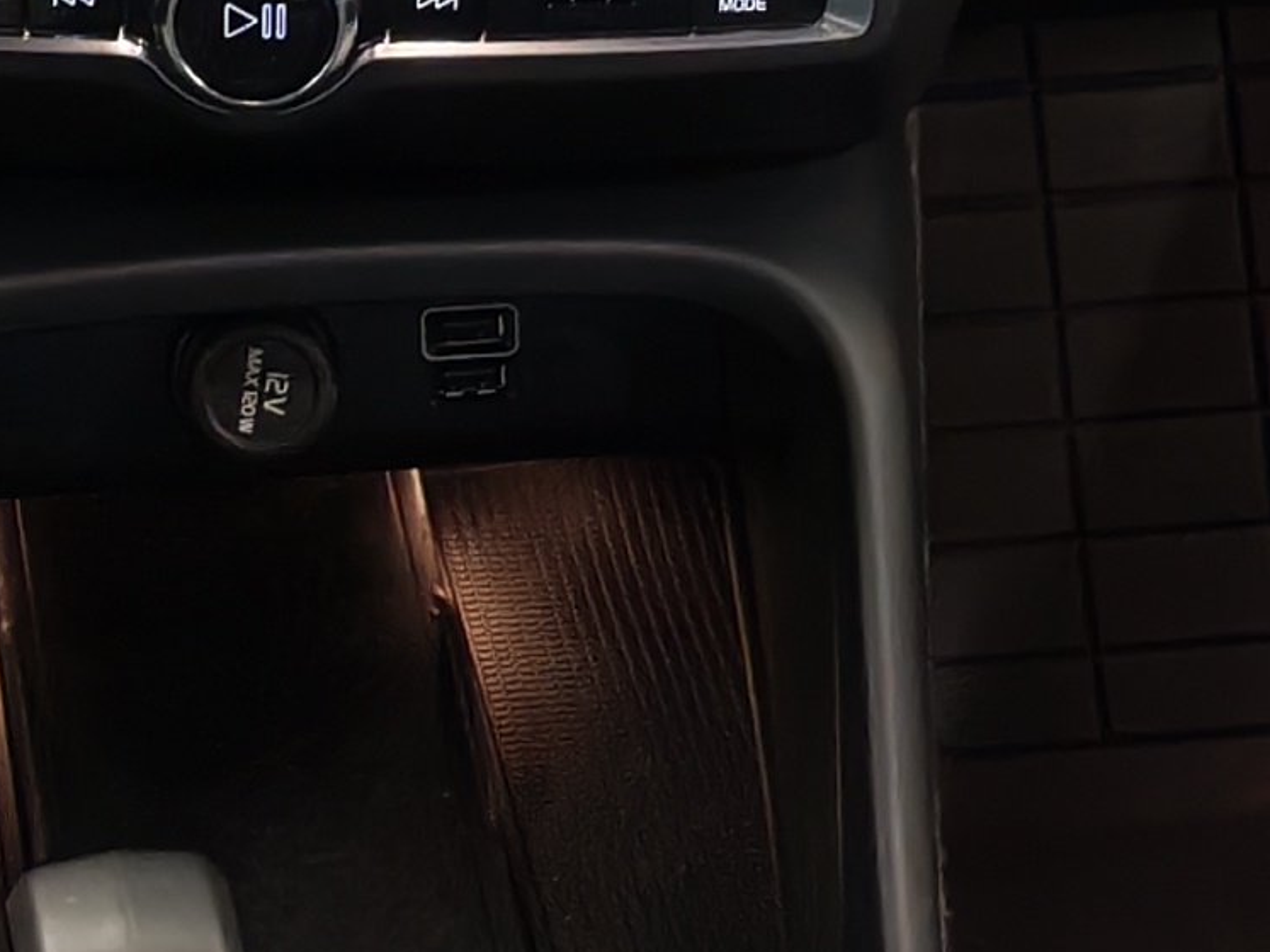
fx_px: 6236
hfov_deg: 11.5
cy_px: 119
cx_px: 73
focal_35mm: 170
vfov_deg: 8.7
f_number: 1.9
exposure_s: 1/50
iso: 720
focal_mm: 6.12
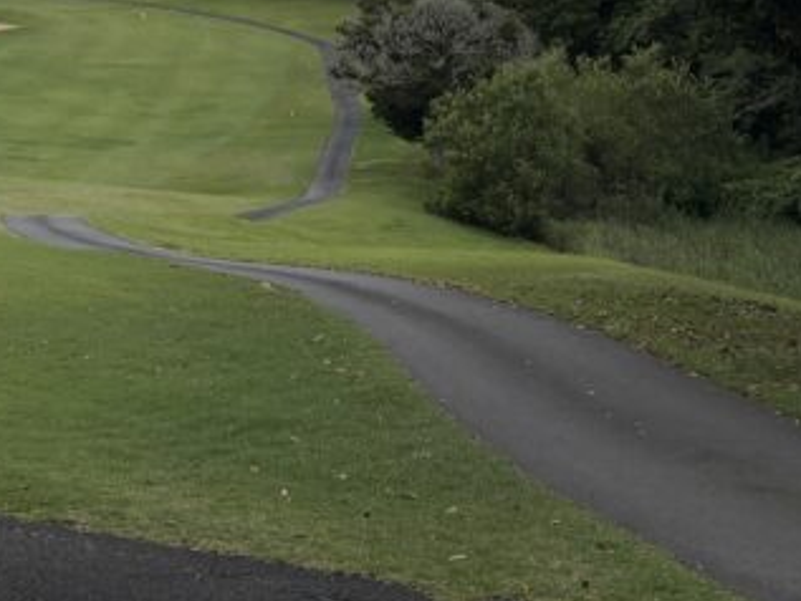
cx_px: -73
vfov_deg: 16.2
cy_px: -268
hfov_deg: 22.1
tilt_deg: +8.4
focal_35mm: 84
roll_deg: +0.5
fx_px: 1944
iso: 50
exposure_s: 1/8850
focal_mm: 5.96
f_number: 1.6
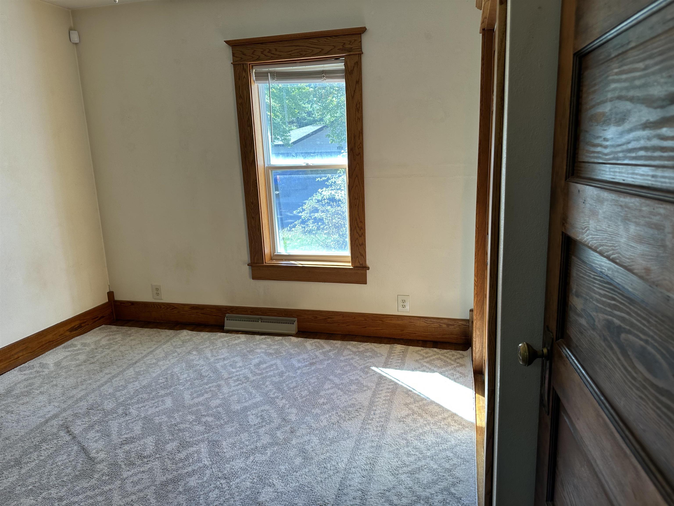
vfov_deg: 56.8
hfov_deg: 71.6
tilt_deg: -11.3
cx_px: 337
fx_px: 467
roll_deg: +1.5
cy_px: 253
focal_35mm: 24
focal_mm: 6.86
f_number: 1.78
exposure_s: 1/120
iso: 64
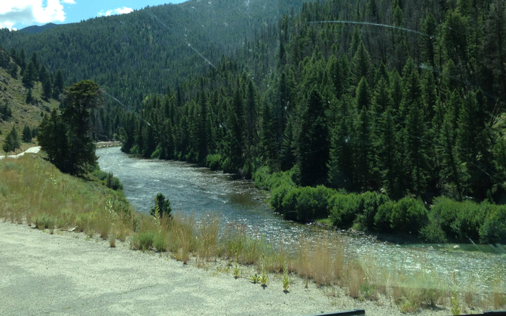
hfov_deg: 43.5
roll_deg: +3.1
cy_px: 114
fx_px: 634
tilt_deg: -0.1
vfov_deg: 27.9
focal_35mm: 46
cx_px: 256
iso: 50
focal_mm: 4.12
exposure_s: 1/889
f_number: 2.4
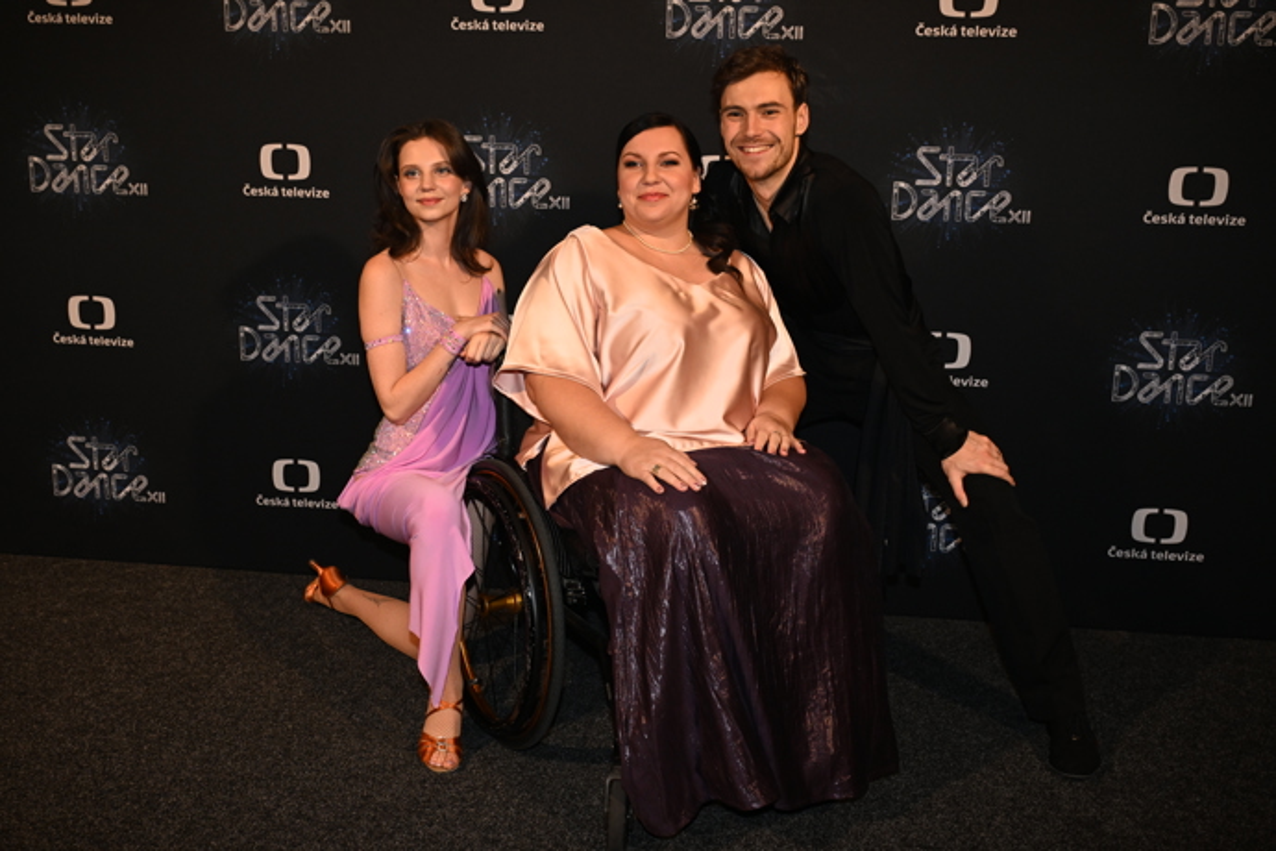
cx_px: 638
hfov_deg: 53.1
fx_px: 1276
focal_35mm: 36
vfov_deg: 36.9
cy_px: 426
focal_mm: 36
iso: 2500
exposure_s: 1/250
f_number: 5.6
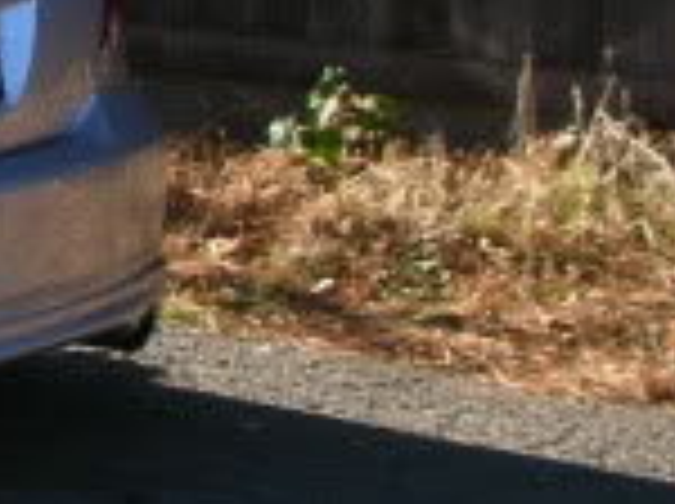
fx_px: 3641
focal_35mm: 187
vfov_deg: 7.8
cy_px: -284
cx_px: -774
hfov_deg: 9.7
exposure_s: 1/247
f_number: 3
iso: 50
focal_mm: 5.8
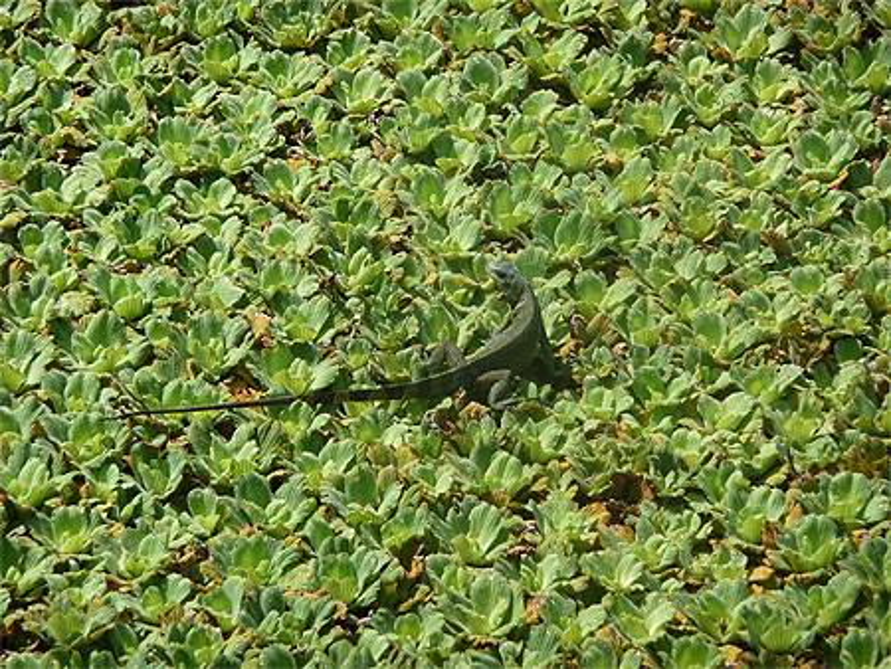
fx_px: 7211
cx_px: 446
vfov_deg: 5.3
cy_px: 334
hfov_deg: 7.1
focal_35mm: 280
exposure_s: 1/500
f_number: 4.9
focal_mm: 47
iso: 100
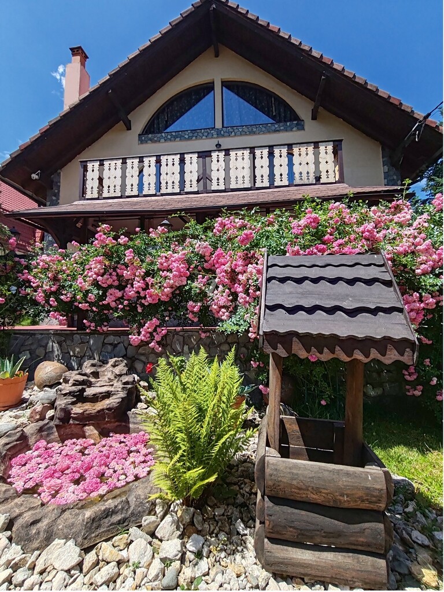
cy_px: 296
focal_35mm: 16
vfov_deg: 94.5
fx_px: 274
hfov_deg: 78.1
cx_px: 222
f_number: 2.2
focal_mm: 1.96
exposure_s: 1/1600
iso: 50
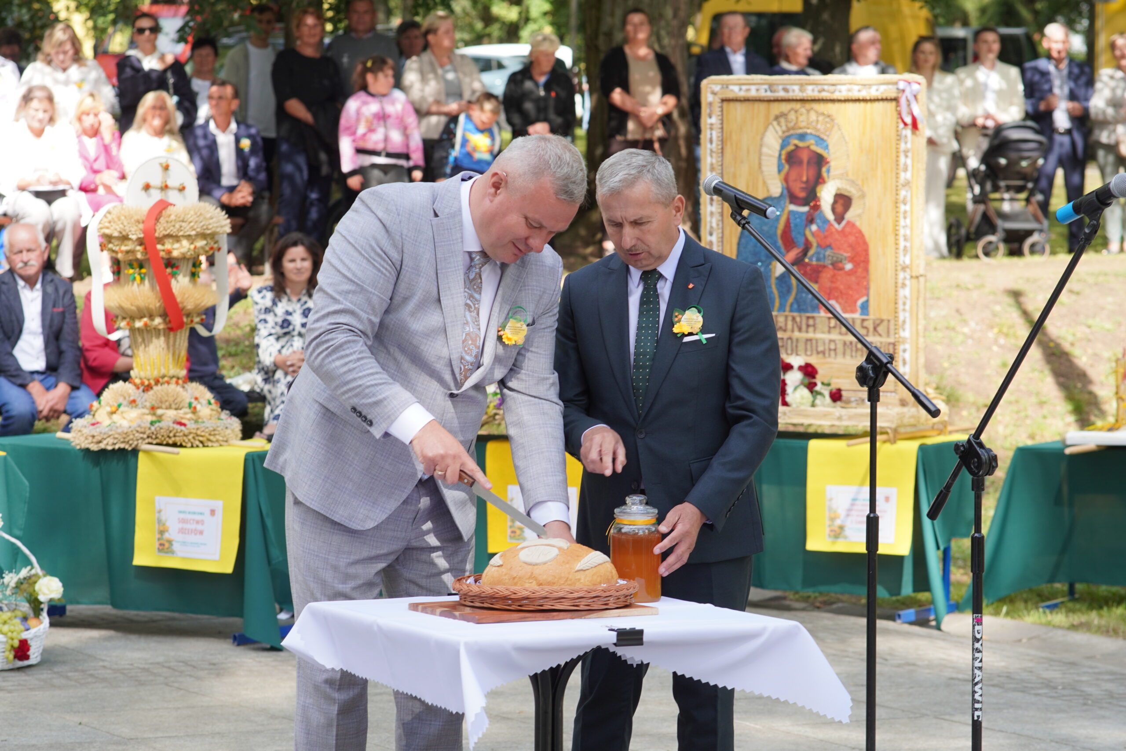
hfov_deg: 18.2
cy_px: 376
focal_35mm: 112
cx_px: 563
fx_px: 3519
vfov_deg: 12.2
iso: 100
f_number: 4
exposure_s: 1/250
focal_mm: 75
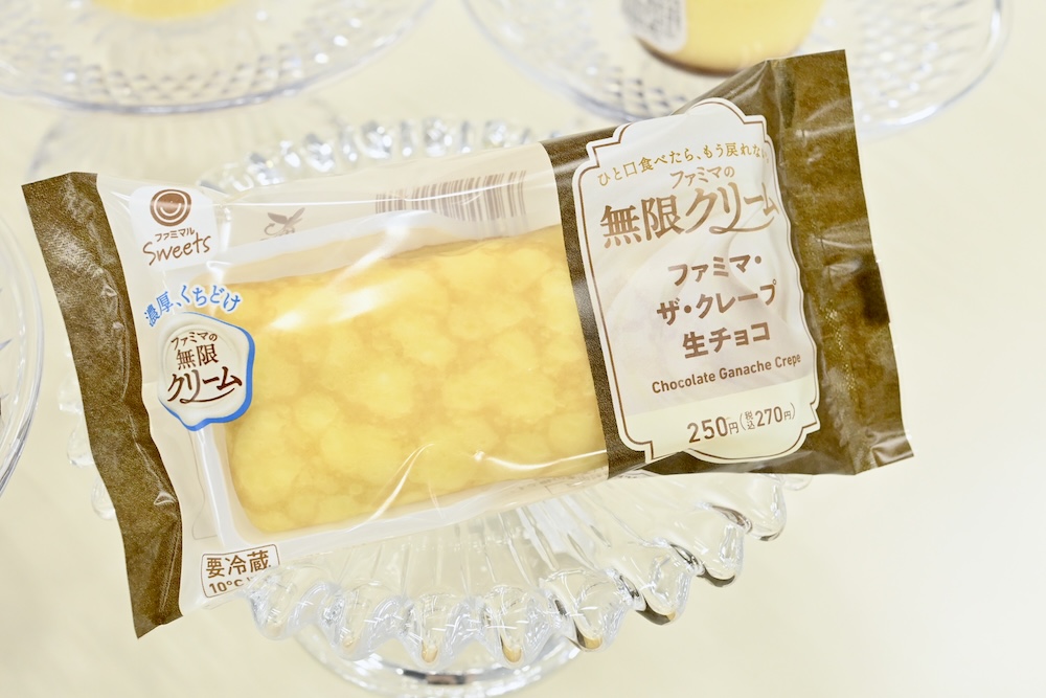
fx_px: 1743
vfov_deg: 22.6
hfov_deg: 33.4
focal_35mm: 60
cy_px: 349
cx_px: 523
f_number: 10
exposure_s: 1/200
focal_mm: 60
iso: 6400
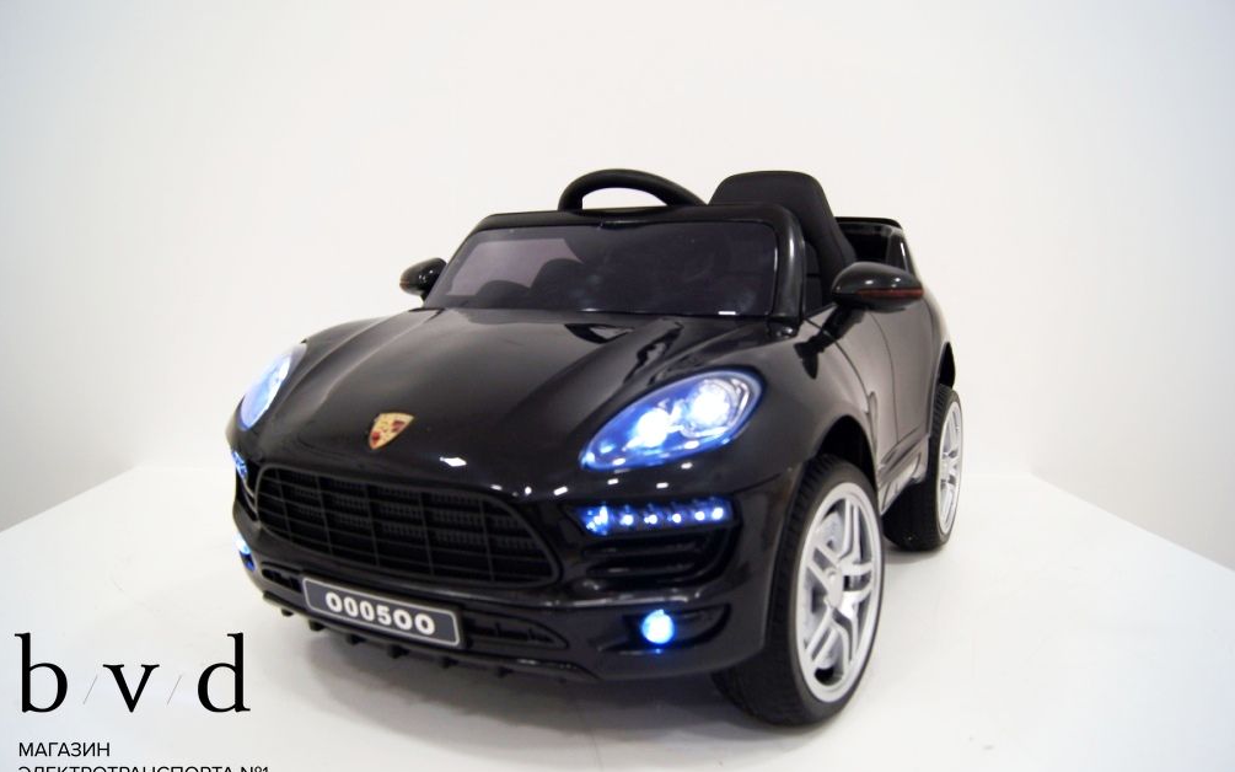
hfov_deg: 66.5
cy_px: 379
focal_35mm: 28
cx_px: 625
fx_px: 942
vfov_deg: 44.5
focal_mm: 18
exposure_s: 1/30
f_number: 3.5
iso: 160
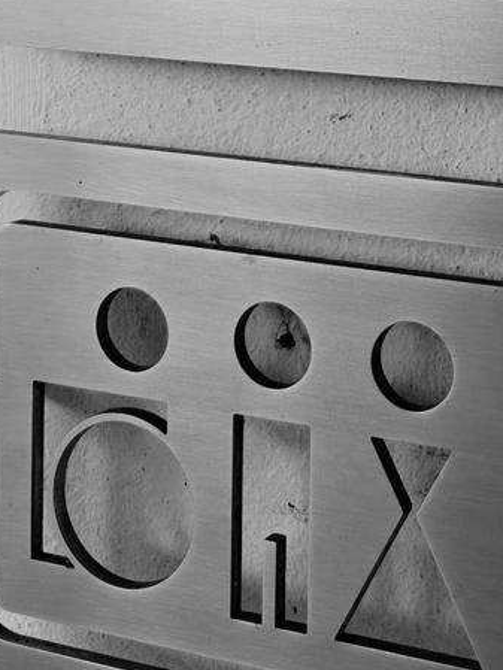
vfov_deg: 22.1
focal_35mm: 82
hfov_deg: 17.3
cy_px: -128
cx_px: 588
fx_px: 1588
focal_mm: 6.06
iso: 320
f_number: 1.6
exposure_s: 1/257
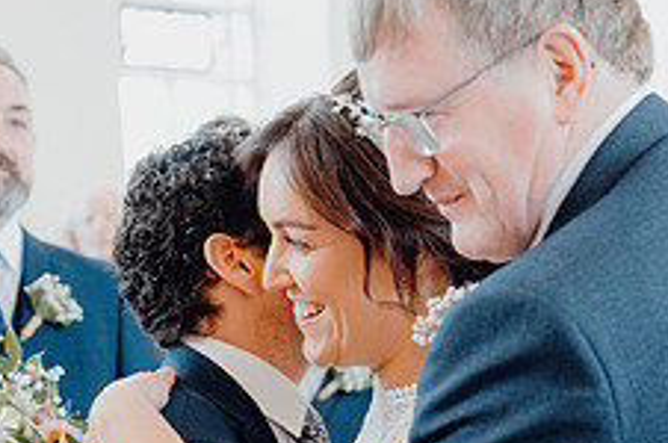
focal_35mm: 108
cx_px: 420
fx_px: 2001
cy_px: 536
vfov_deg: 12.3
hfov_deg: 18.9
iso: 2500
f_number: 2.8
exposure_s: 1/200
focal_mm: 42
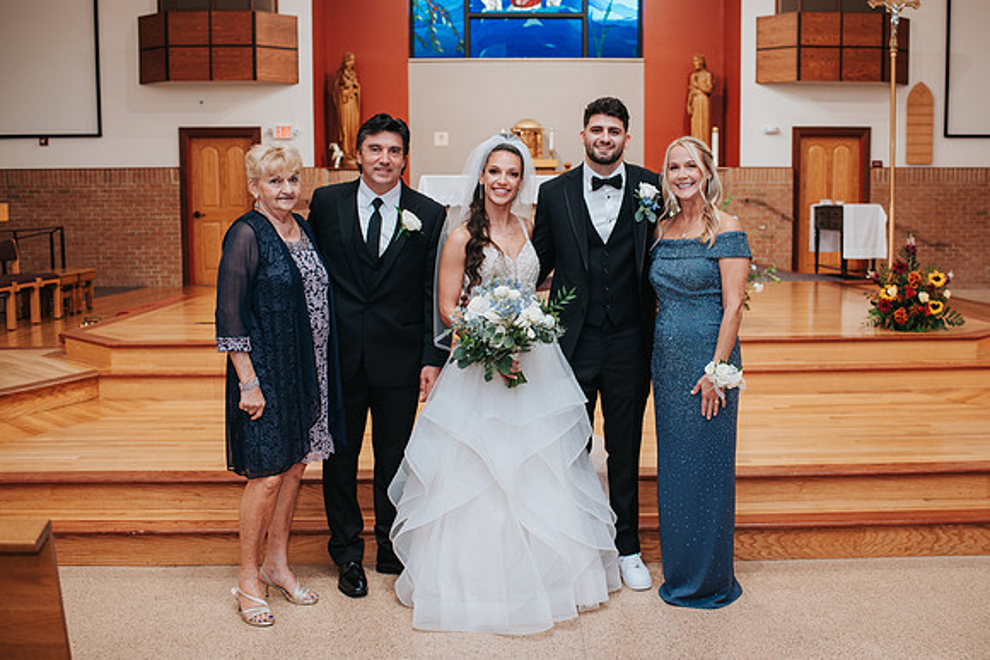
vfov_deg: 34.2
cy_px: 309
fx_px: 1075
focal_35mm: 39
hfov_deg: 49.4
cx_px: 547
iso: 720
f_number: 2.8
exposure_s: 1/125
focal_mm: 35
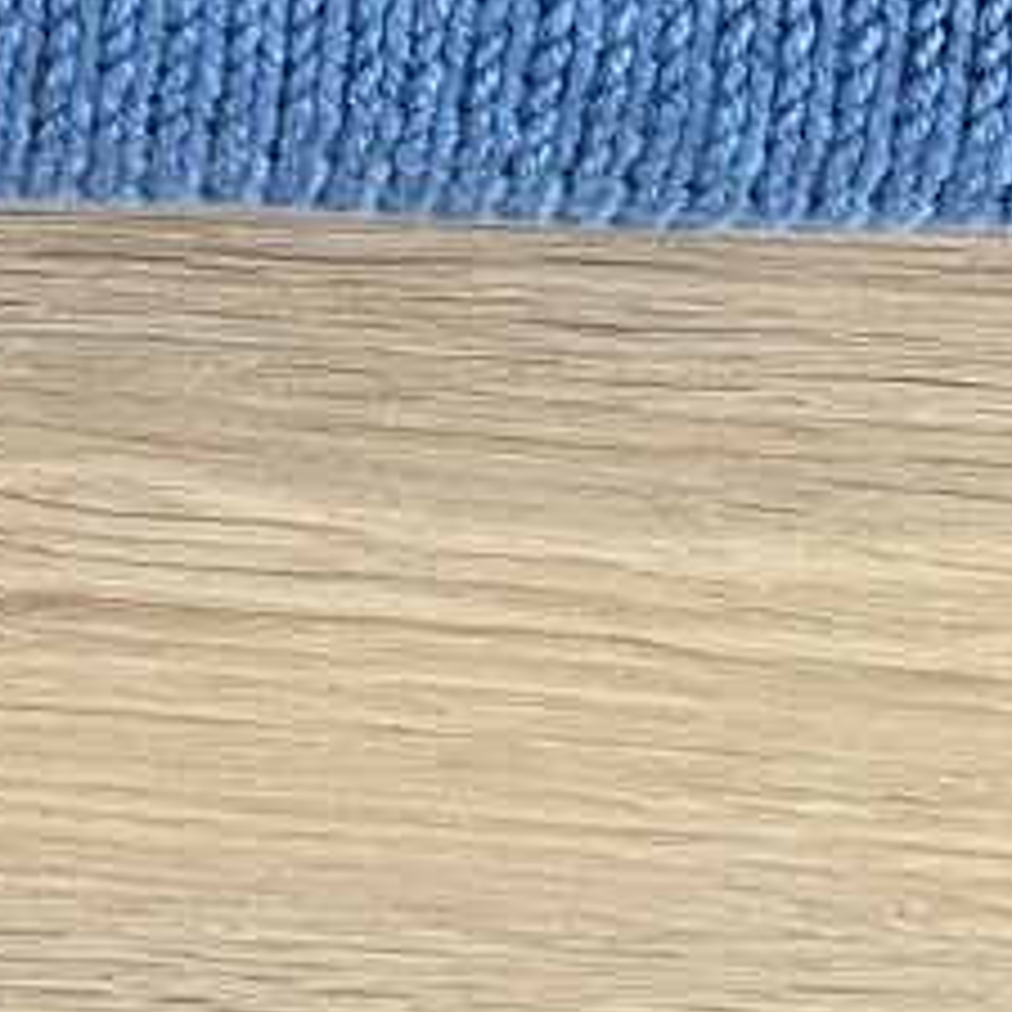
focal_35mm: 147
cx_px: -805
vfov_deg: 10.9
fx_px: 4862
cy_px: -976
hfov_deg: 11.1
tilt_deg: -80.0
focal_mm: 5.1
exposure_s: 1/60
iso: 320
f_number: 1.6
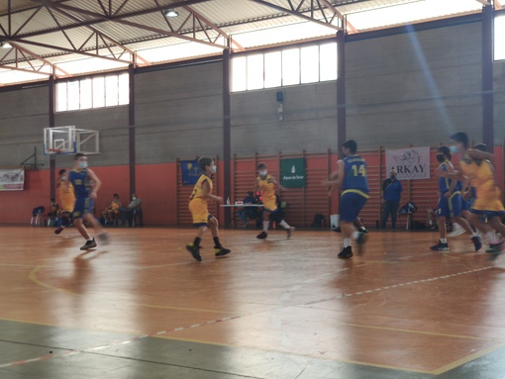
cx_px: 252
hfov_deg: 37.5
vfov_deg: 28.6
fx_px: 744
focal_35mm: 51
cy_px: 190
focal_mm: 6.22
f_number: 2.2
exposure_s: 1/50
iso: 145
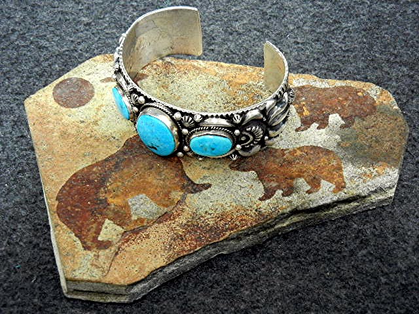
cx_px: 210
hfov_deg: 25.3
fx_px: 932
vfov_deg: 19.1
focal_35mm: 77
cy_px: 157
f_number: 4.3
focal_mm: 13.9
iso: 629
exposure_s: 1/30
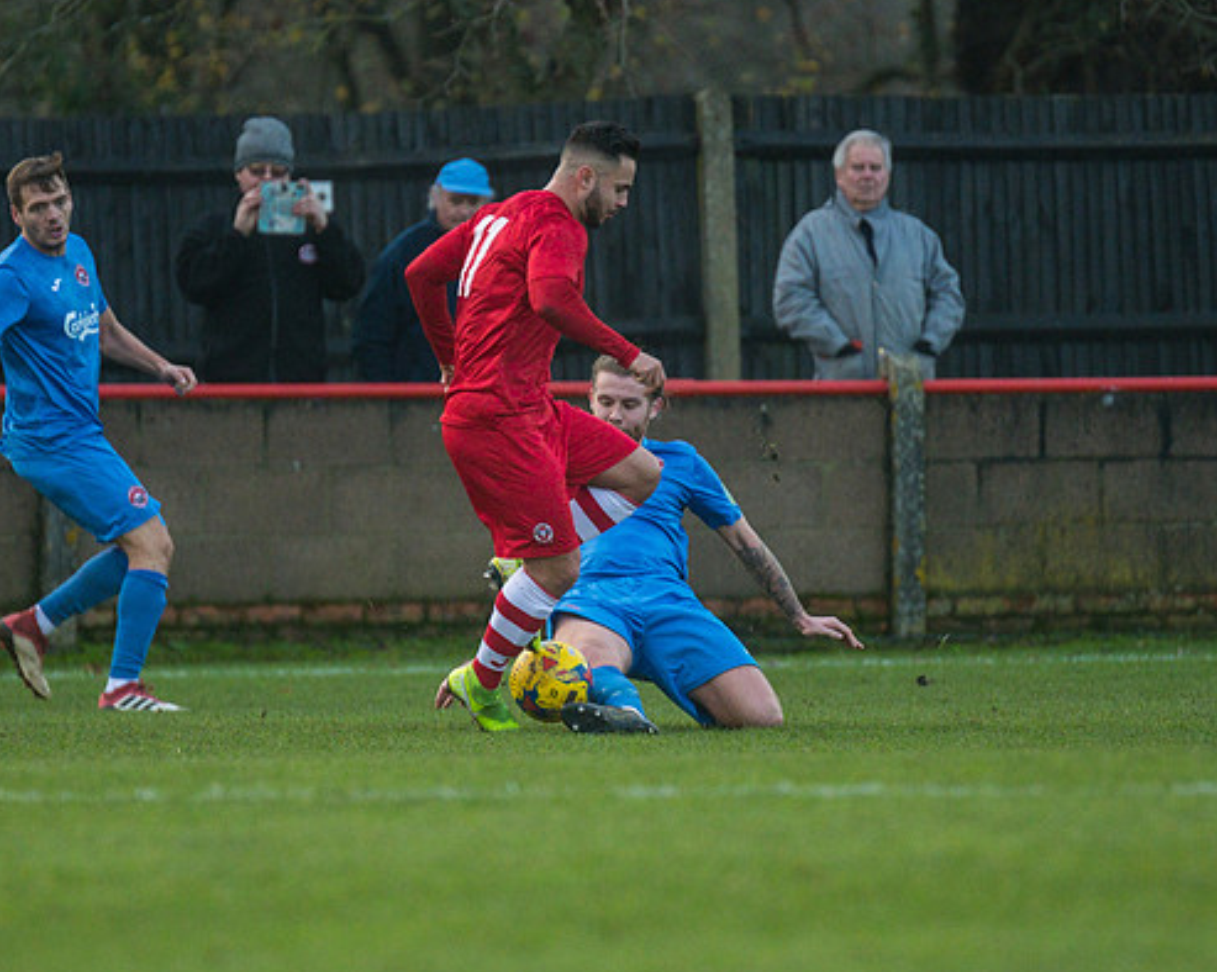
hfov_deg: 3.1
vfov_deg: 2.5
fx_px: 22575
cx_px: 550
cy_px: 443
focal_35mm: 627
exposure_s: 1/2000
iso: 2000
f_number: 2.8
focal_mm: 300
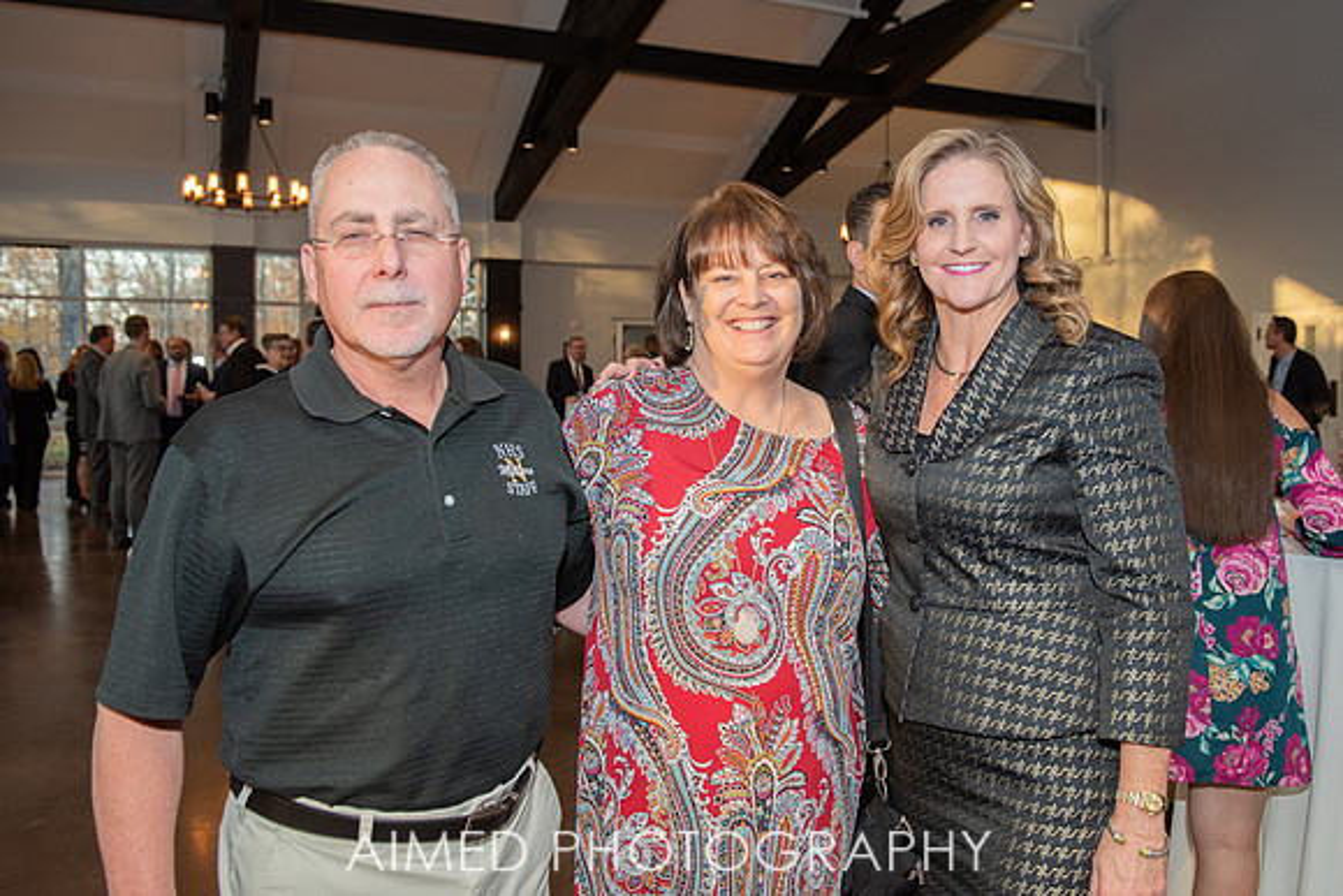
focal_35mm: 31
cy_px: 407
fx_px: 1170
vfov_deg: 41.9
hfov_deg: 59.5
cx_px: 745
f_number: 4
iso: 640
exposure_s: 1/250
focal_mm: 28
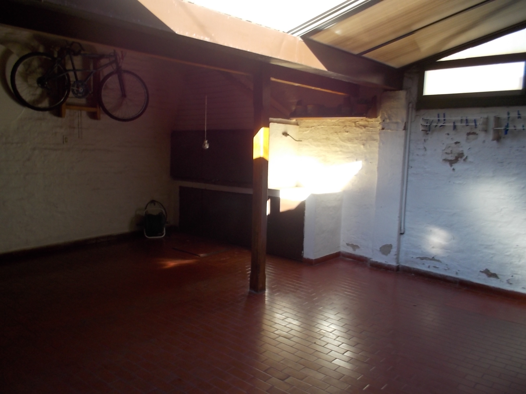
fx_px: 441
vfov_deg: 48.2
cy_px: 197
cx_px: 263
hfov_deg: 61.7
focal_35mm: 29
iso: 80
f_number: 3.3
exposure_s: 1/40
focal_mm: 4.1
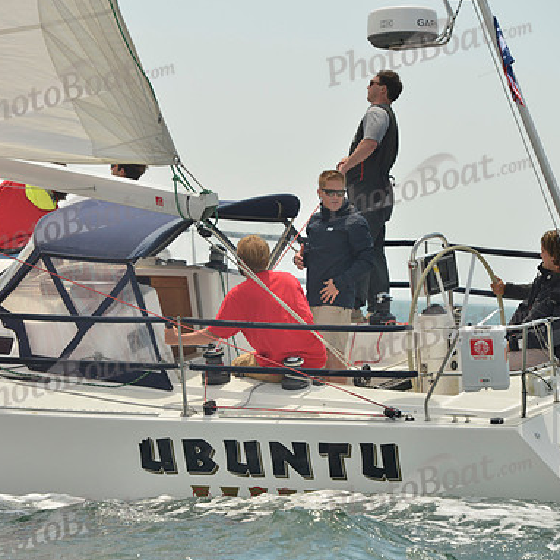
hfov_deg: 9.1
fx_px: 3532
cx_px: 251
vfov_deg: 9.1
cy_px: 280
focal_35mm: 193
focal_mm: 150
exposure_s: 1/1250
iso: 280
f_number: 8
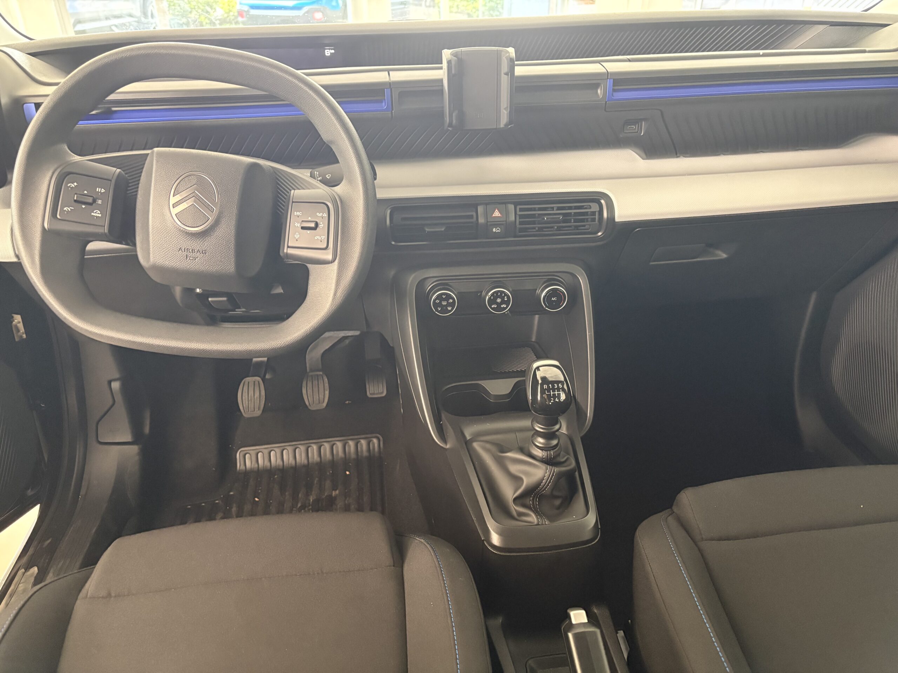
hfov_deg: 67.3
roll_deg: +1.6
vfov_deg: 53.1
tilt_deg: -30.5
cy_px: 336
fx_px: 674
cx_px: 449
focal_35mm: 26
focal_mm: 5.96
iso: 500
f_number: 1.6
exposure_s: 1/40
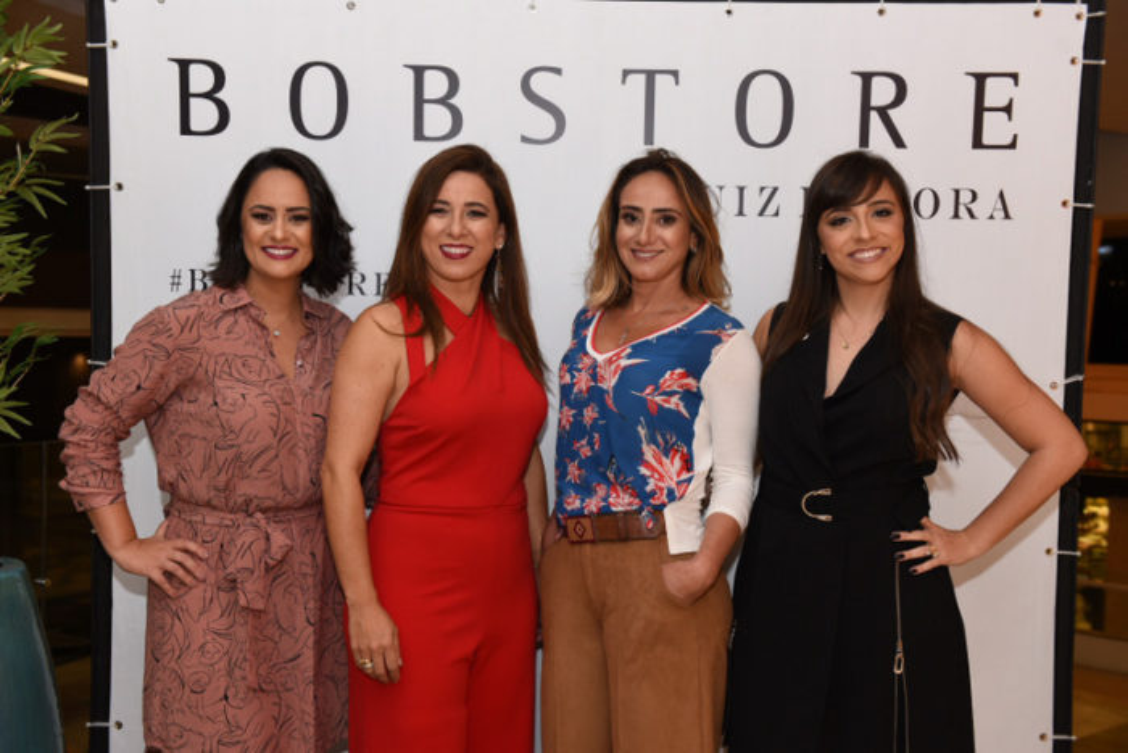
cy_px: 376
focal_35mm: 42
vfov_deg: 31.9
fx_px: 1316
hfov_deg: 46.4
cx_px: 564
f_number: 4.5
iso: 500
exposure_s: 1/80
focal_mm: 42
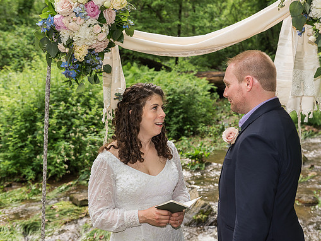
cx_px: 162
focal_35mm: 46
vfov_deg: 31.5
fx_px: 427
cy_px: 116
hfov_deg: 41.2
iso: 200
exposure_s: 1/160
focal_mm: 40
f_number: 4
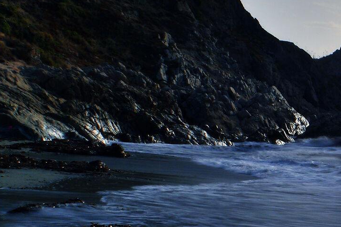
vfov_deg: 15.0
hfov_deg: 20.7
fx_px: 852
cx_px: 441
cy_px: 199
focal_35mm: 90
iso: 100
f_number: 18
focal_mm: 18
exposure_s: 1/2
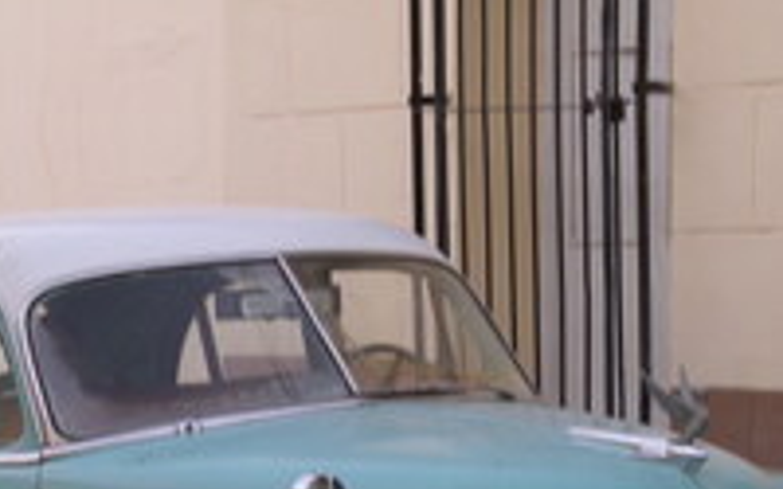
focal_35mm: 149
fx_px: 3180
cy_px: 467
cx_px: 251
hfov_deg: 14.0
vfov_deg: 8.8
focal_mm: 14.9
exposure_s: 1/10
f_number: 3.5
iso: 200
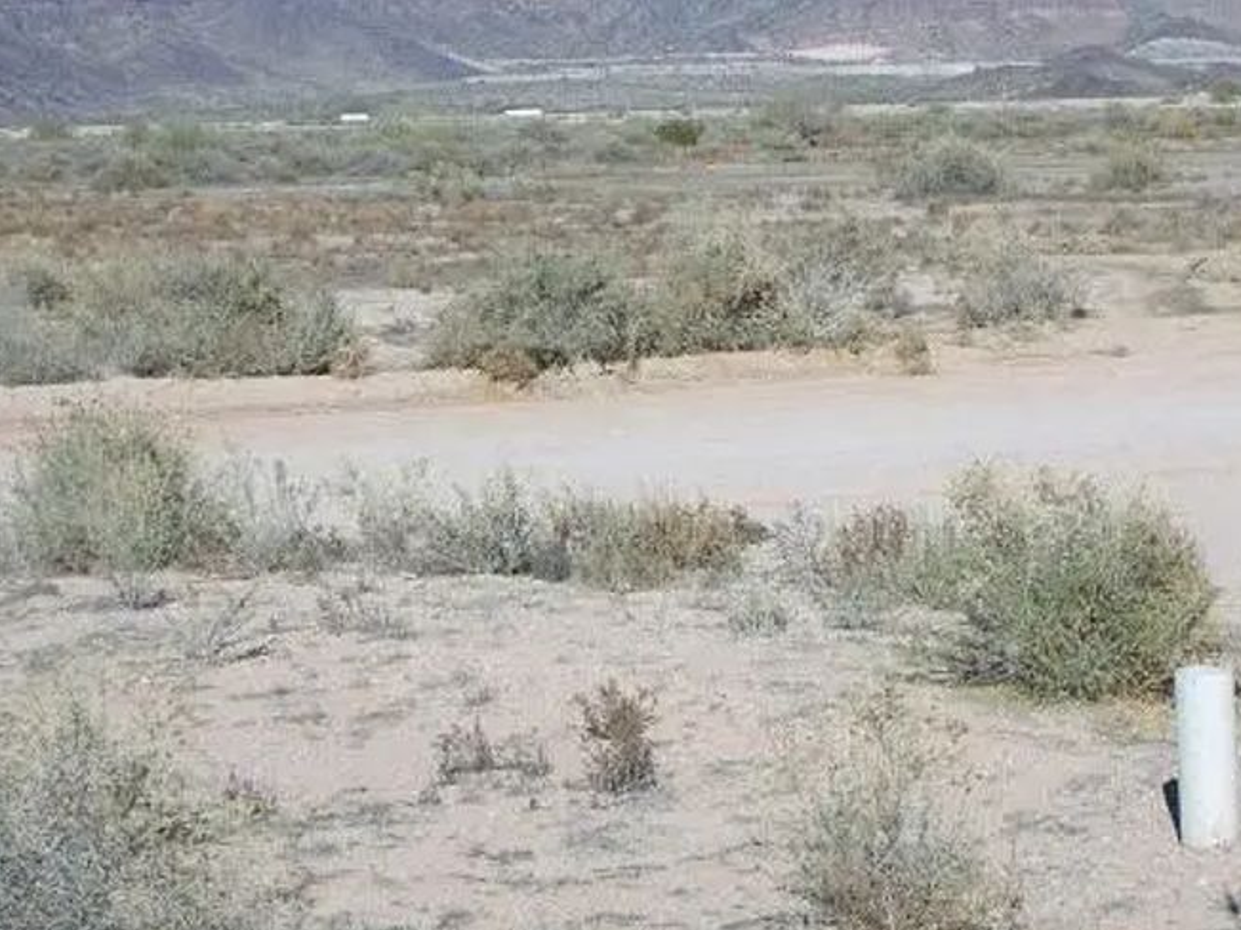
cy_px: 242
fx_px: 3441
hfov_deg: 20.4
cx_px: 713
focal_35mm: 96
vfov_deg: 15.3
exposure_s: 1/74
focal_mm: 10.1
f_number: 11.3
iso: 50
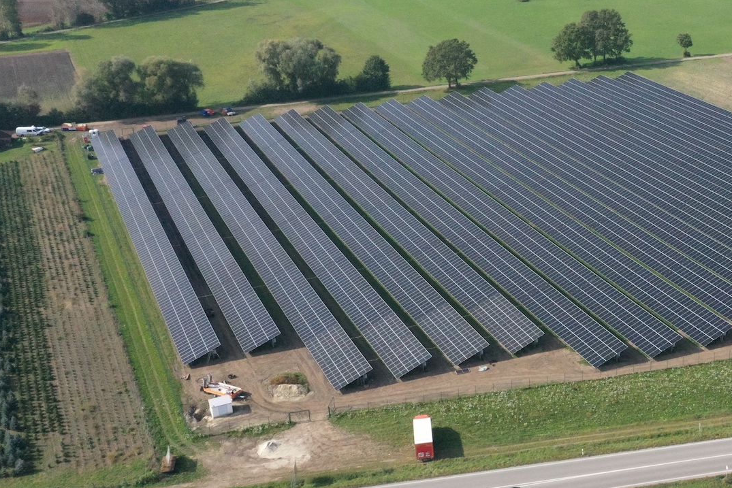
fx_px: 1017
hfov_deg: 38.4
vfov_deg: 27.0
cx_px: 562
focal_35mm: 50
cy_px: 216
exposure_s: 1/2000
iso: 1600
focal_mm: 10.26
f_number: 8
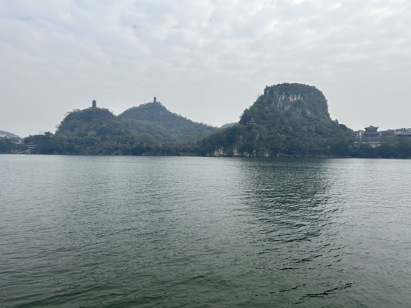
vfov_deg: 53.1
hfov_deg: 67.3
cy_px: 154
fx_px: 309
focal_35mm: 26
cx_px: 206
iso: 50
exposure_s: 1/5076
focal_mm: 5.7
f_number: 1.5
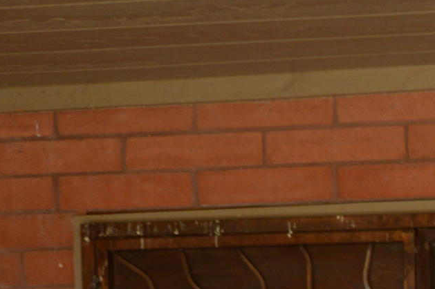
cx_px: 765
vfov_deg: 9.1
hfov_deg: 13.1
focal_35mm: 143
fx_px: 1726
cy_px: 550
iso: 320
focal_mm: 20
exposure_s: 1/125
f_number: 5.6
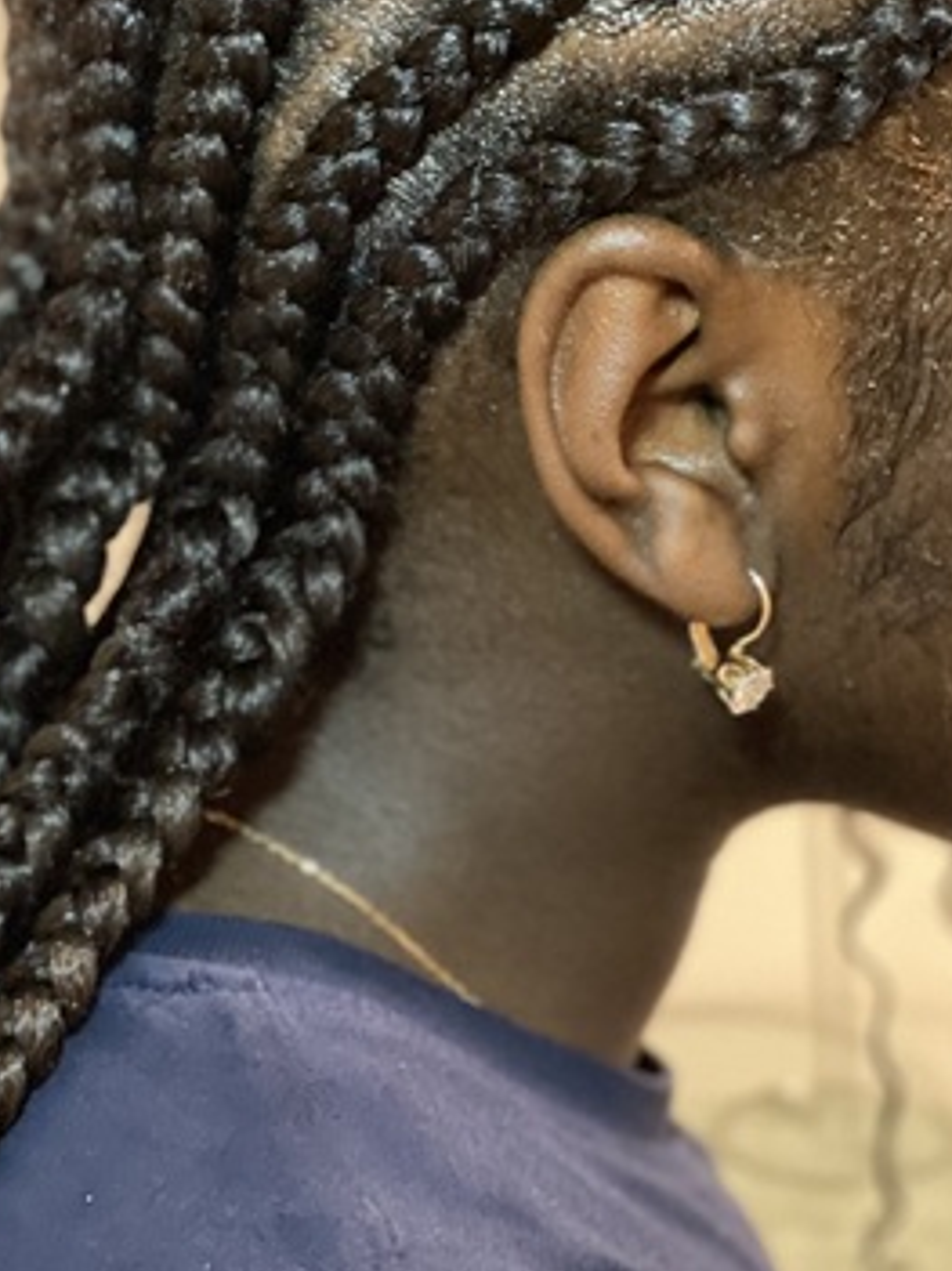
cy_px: 358
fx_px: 3266
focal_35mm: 89
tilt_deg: -8.0
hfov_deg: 16.6
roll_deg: +0.7
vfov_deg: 21.9
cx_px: 416
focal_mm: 6
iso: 800
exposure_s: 1/14
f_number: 2
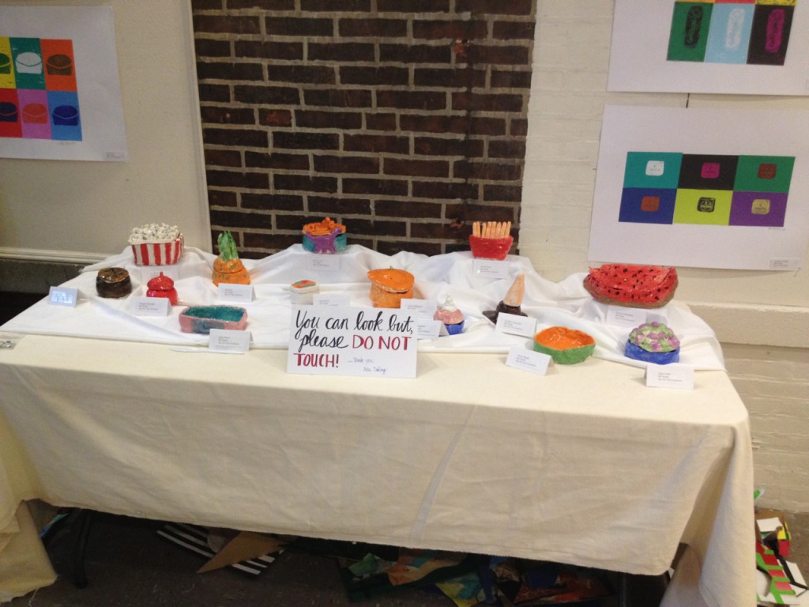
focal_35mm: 35
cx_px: 404
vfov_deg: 40.7
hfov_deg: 52.6
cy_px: 304
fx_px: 818
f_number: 2.4
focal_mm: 4.28
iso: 200
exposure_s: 1/20
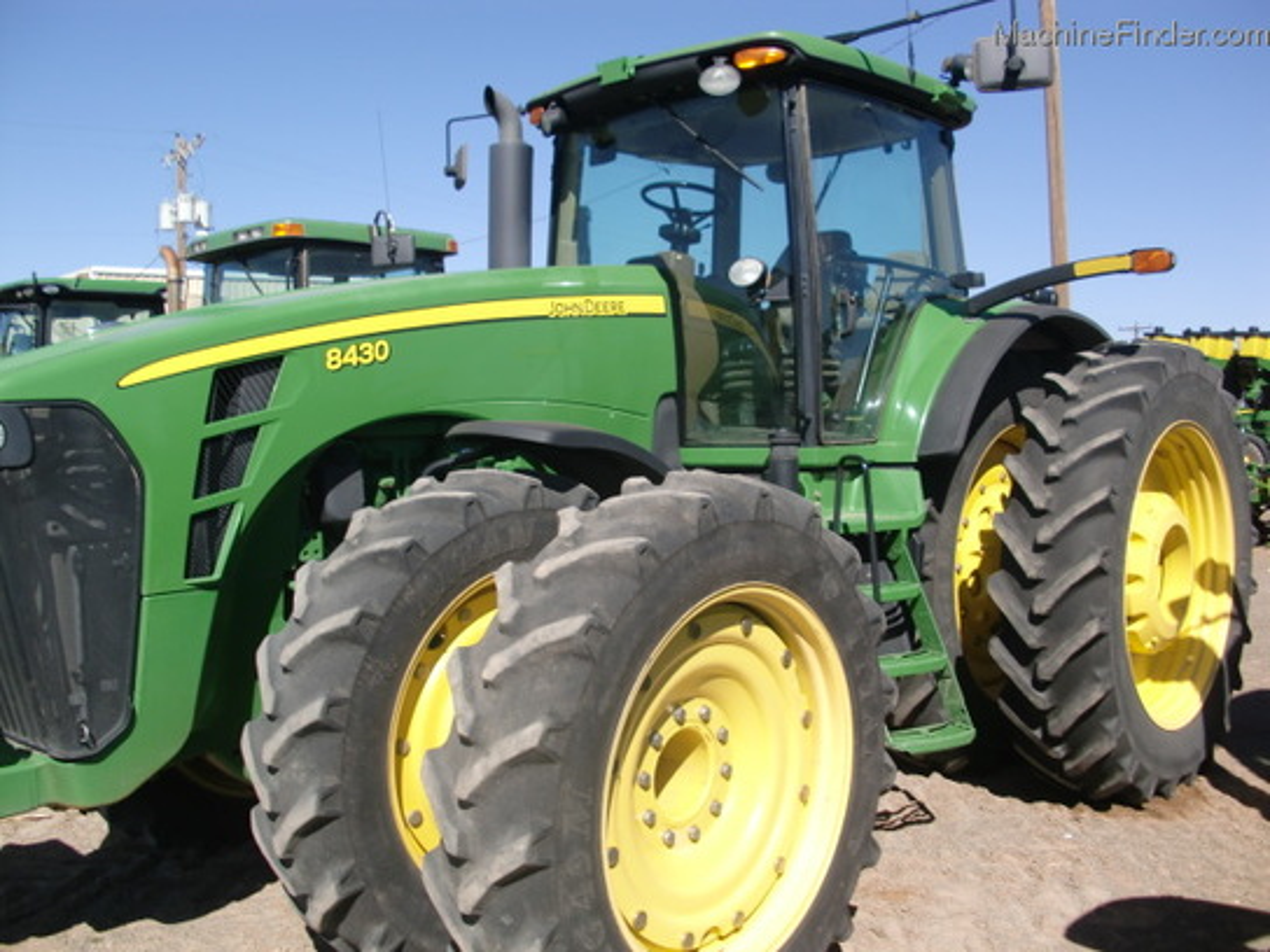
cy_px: 476
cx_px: 635
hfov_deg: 51.4
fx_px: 1321
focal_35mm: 36
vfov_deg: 39.7
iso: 64
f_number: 7.9
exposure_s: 1/160
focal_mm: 6.3
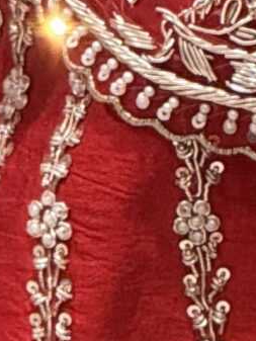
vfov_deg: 2.1
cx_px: 736
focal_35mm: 911
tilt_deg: -20.9
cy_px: 1272
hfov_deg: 1.6
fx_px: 8977
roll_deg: +0.5
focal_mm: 15.66
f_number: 2.8
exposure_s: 1/100
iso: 200
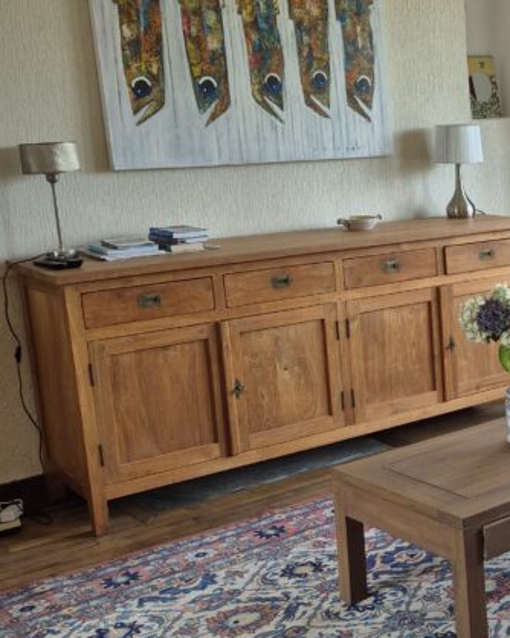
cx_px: 576
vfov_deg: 34.2
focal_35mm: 55
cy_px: 342
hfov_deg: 25.4
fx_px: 1038
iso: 64
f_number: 1.8
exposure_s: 1/180
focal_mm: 5.4
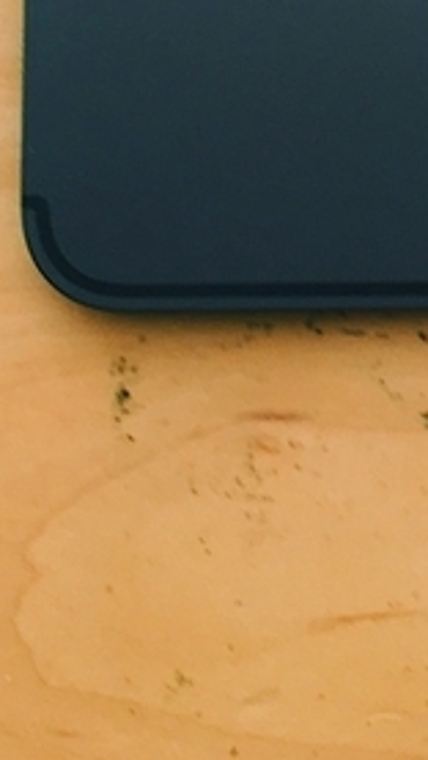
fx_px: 2762
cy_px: -406
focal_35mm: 137
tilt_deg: -85.4
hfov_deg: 8.7
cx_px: 576
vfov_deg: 14.5
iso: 25
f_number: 2.2
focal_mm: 4.15
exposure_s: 1/40
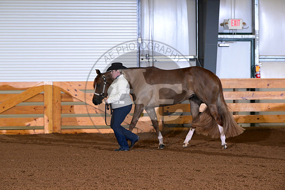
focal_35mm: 200
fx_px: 1584
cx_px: 142
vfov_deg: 6.9
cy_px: 95
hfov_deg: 10.3
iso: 2500
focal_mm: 200
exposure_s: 1/200
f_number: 5.6
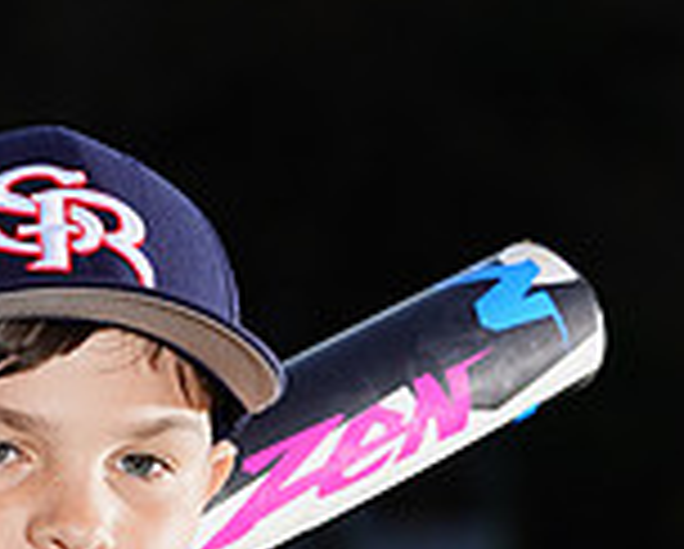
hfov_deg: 2.7
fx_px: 14513
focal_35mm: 716
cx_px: -146
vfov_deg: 2.2
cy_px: 891
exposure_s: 1/160
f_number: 9
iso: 320
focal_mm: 200
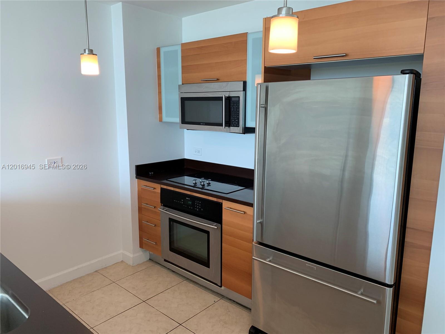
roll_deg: -0.3
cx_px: 222
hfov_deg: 67.3
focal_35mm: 26
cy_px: 167
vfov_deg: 53.1
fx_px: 334
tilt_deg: -11.5
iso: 64
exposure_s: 1/120
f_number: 1.8
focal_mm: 4.25
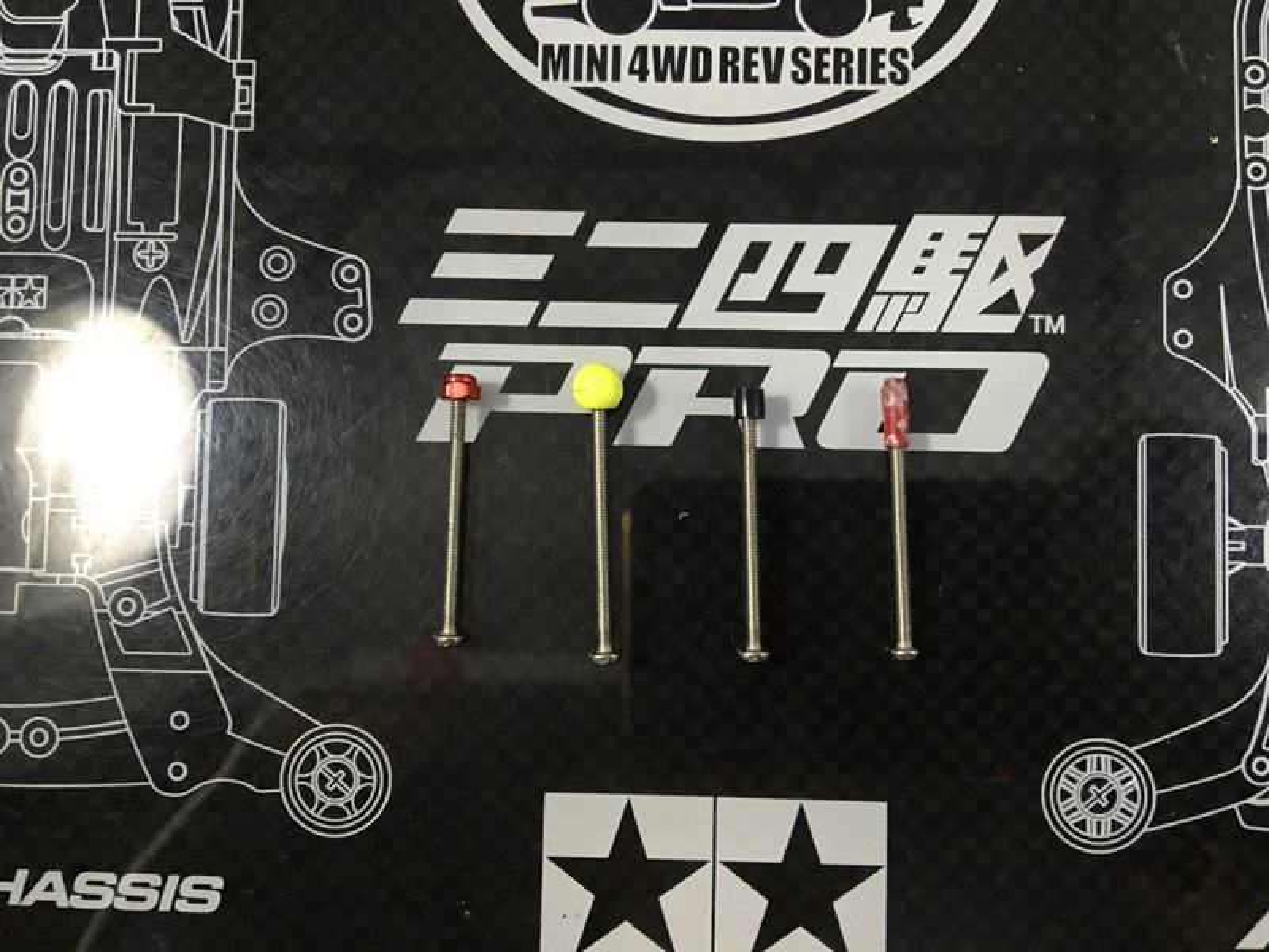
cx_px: 634
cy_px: 476
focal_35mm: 29
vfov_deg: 48.2
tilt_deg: -87.1
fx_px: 1063
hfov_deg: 61.7
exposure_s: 1/25
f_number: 2.2
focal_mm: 4.15
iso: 200
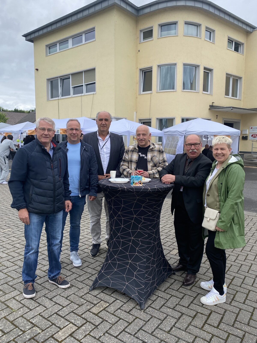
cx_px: 128
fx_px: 257
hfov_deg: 53.1
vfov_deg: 67.3
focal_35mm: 26
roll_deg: +0.6
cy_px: 172
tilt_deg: -4.6
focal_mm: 4.25
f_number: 1.8
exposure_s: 1/1447
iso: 32
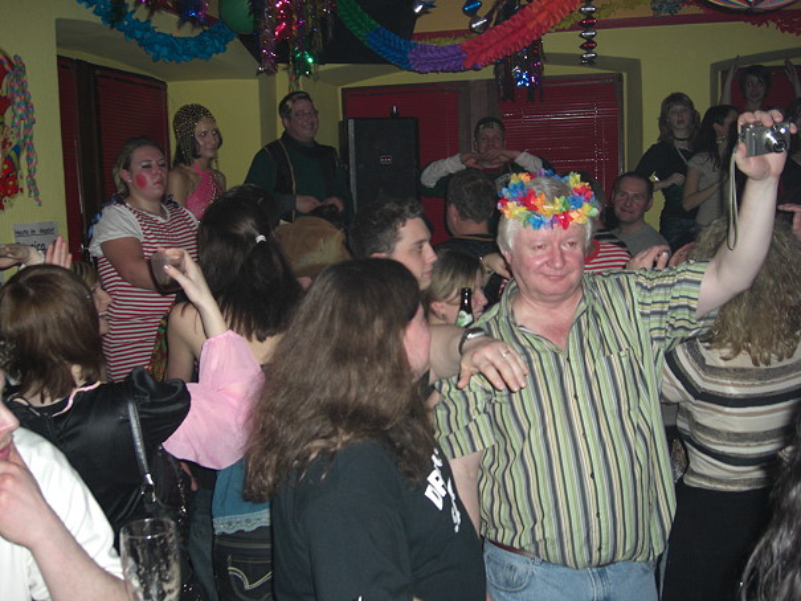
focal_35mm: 38
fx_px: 879
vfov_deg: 37.7
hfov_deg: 49.0
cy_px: 300
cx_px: 400
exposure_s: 1/60
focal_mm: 7.9
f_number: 2.8
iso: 200
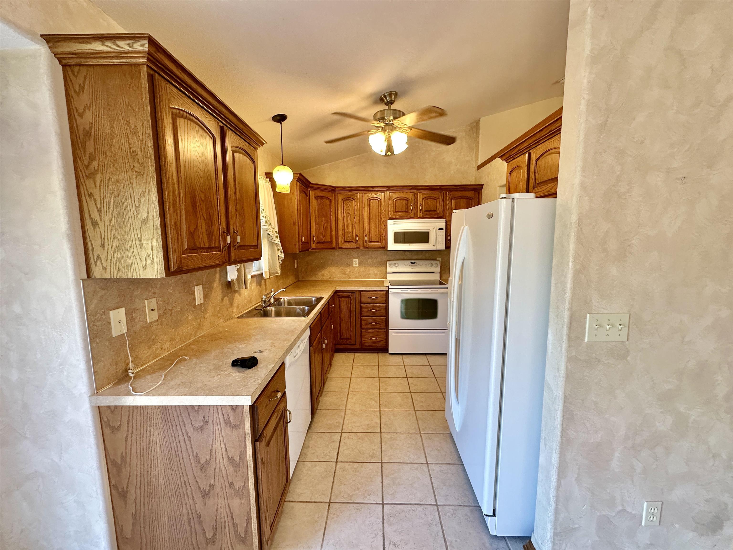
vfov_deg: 85.7
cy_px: 275
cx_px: 366
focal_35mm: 14
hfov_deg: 102.1
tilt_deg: -6.0
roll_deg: +0.5
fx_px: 296
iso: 160
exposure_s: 1/60
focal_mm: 2.22
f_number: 2.2
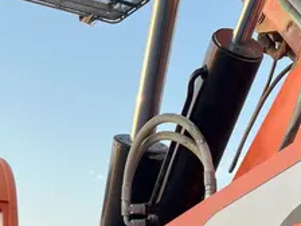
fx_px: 739
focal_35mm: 85
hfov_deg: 23.0
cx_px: 141
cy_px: 466
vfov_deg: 14.2
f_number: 1.6
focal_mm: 5.1
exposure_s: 1/139
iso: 32
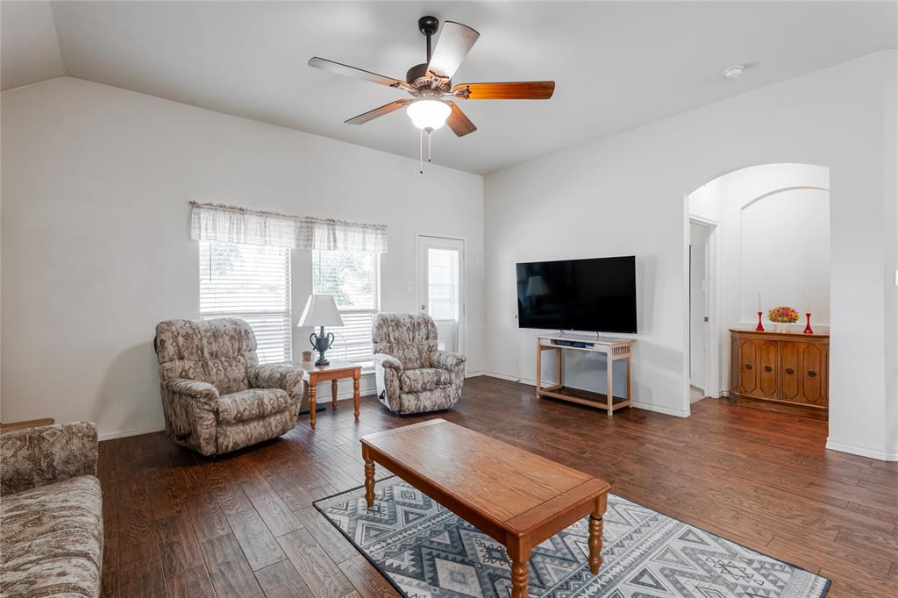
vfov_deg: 73.7
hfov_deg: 96.8
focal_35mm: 16
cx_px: 449
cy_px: 299
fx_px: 399
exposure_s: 1/25
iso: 250
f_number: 9
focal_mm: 16
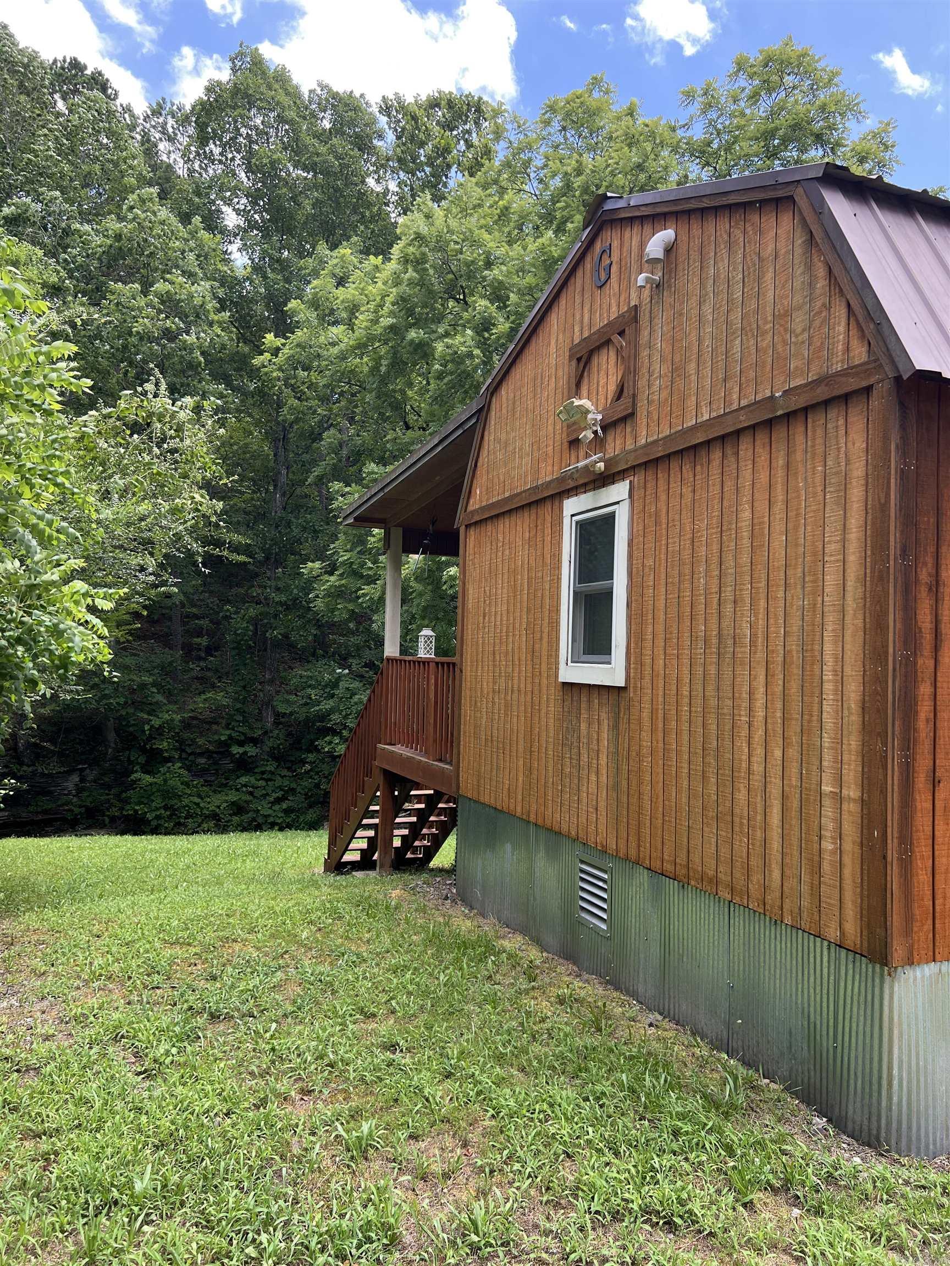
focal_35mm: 26
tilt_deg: +2.5
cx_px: 475
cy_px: 633
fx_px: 951
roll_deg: -1.4
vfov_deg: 67.3
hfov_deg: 53.1
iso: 50
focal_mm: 5.7
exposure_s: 1/504
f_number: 1.5
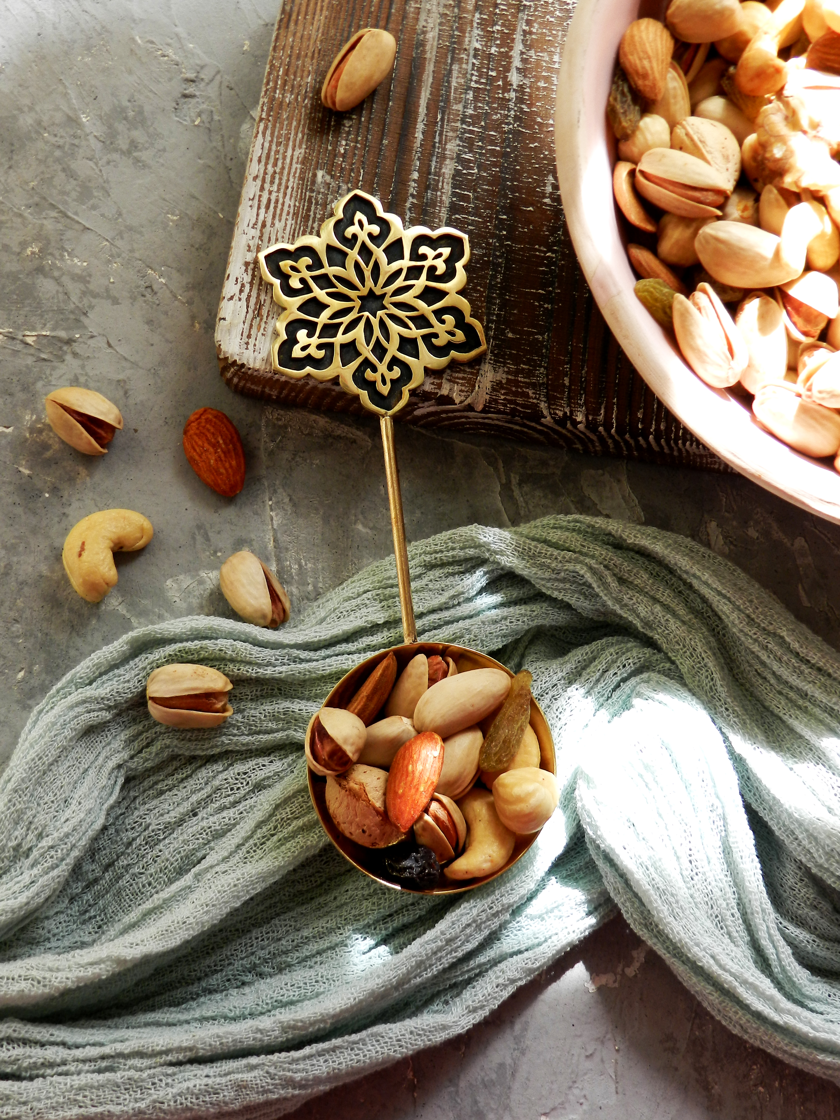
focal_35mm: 46
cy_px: 560
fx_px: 1488
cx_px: 420
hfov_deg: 31.5
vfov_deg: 41.2
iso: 160
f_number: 4.2
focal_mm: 8.1
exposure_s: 1/100
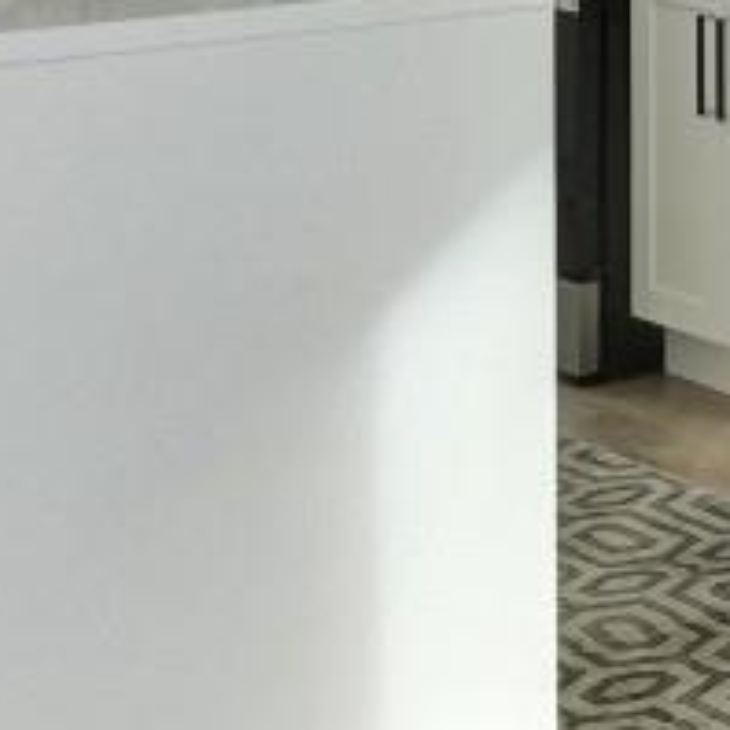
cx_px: 1283
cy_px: -402
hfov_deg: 13.8
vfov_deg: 14.2
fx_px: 2715
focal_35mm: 114
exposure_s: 1/125
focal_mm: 16.4
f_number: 8
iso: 400
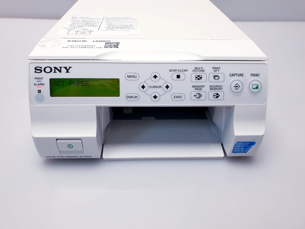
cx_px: 152
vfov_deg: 53.1
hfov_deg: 67.3
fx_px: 229
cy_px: 114
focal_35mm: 26
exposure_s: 1/100
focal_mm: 4.3
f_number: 2.4
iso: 50
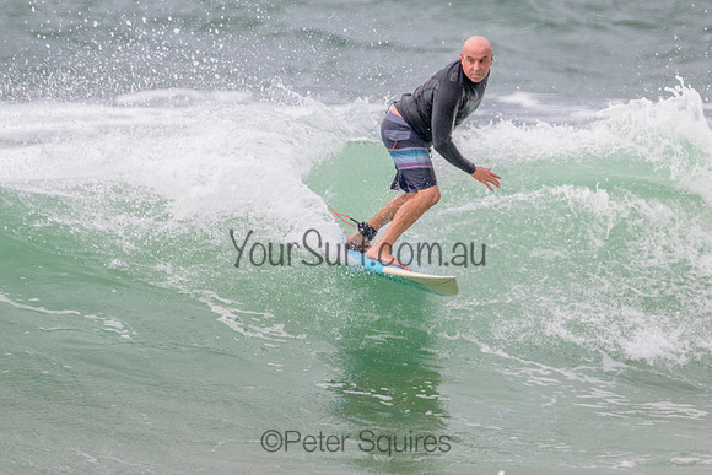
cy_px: 199
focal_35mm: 1087
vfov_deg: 1.3
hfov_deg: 1.9
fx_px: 21511
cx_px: 342
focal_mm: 800
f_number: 11
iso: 1800
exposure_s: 1/2000
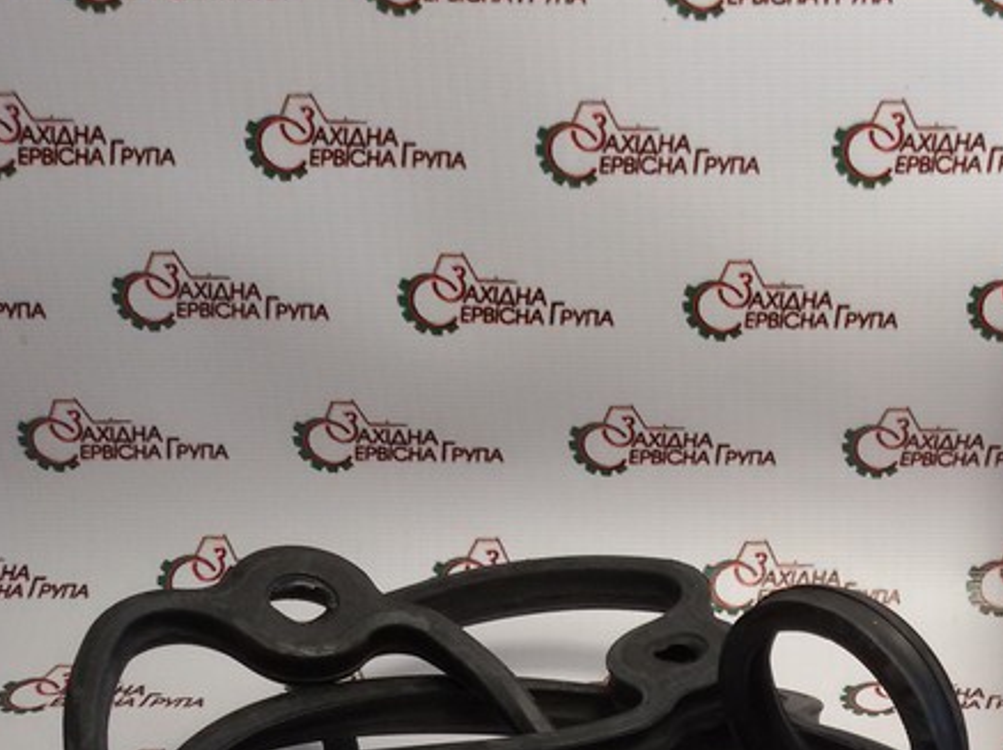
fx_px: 2056
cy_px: 826
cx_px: 973
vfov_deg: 19.8
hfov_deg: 26.2
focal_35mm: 71
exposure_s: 1/100
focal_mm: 2.93
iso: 50
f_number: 2.4
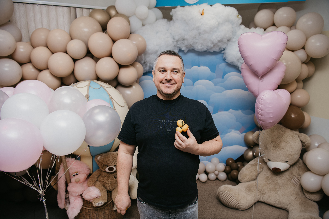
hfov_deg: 73.7
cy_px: 110
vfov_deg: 53.1
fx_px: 219
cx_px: 164
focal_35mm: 24
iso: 125
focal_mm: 24
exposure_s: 1/160
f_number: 4
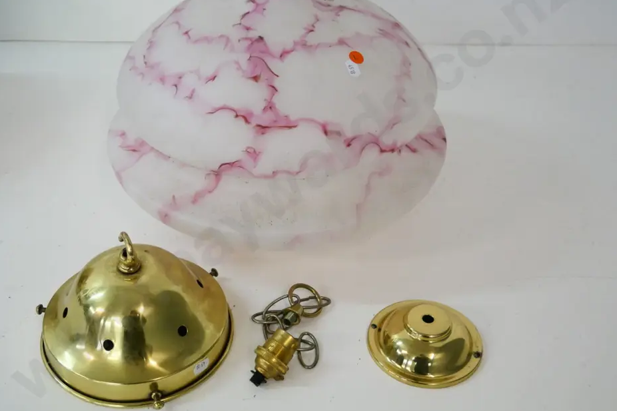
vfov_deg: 29.2
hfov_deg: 42.7
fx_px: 788
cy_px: 186
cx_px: 292
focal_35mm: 46
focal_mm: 20
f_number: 4.3
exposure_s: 1/320
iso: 3200
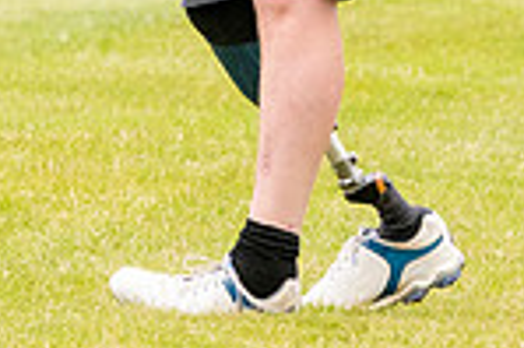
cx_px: -56
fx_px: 20370
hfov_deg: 1.5
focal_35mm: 1401
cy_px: -294
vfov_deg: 1.0
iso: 1250
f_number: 7.1
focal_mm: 240
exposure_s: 1/1600
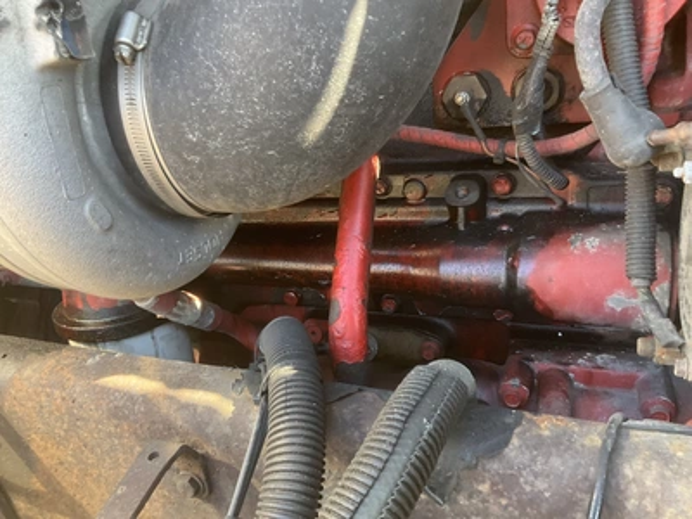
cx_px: 346
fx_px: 580
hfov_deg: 61.7
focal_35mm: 29
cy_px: 260
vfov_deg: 48.2
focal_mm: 3
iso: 64
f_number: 1.8
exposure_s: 1/85
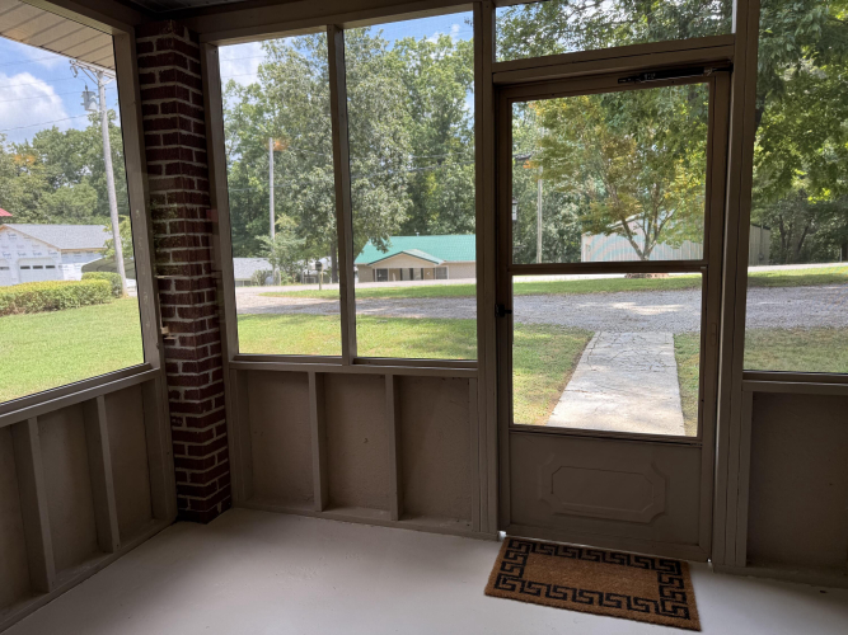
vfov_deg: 56.8
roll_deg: +1.0
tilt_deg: -8.2
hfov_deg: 71.6
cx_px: 424
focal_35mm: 24
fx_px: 588
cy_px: 318
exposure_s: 1/459
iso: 80
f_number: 1.78
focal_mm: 6.76
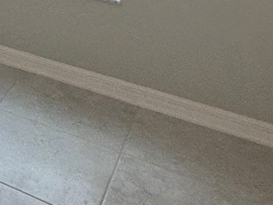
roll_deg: +5.1
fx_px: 607
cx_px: -305
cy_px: -132
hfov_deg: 16.9
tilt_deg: -6.3
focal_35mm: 77
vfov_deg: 16.7
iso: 50
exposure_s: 1/130
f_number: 2.2
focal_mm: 2.22
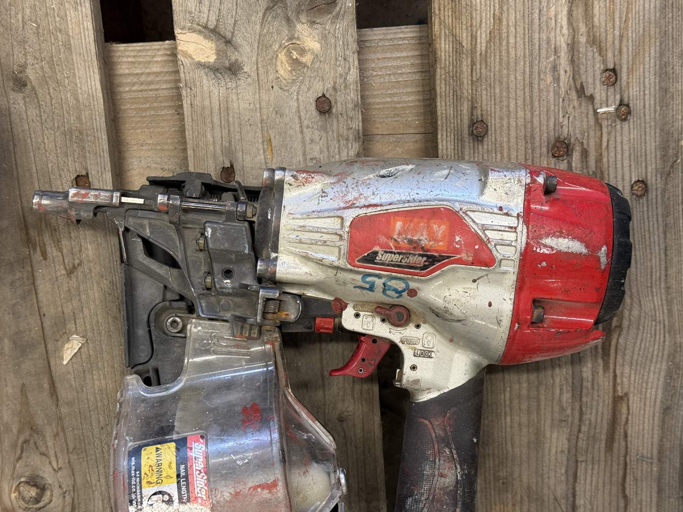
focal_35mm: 49
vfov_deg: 29.7
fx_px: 967
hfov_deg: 38.9
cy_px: 261
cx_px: 343
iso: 125
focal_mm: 6.76
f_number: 1.78
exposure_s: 1/50
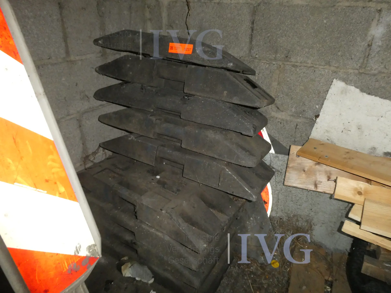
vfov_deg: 56.8
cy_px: 146
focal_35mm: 24
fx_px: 271
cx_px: 196
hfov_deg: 71.6
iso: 800
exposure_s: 1/60
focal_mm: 4.3
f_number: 3.3
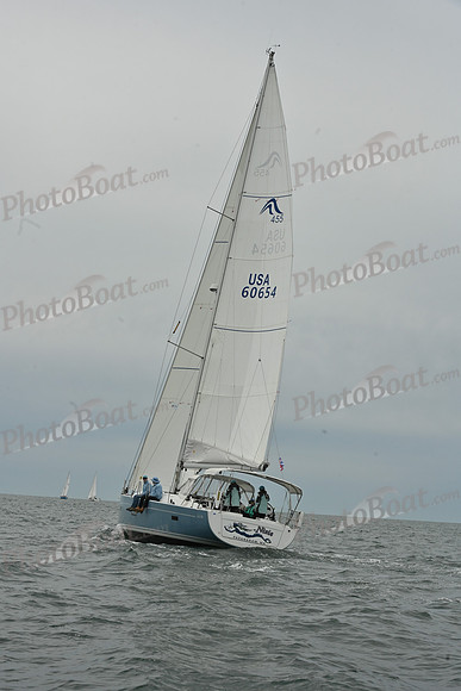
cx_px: 230
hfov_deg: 19.5
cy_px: 346
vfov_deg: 28.8
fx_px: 1344
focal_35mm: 70
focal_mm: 70
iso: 320
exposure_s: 1/1000
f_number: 13
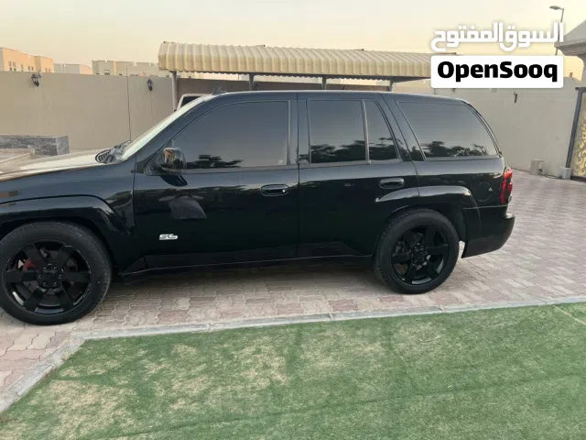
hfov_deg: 67.3
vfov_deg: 53.1
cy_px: 220
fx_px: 440
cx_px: 293
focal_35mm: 26
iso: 125
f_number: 1.5
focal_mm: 5.7
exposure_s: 1/121
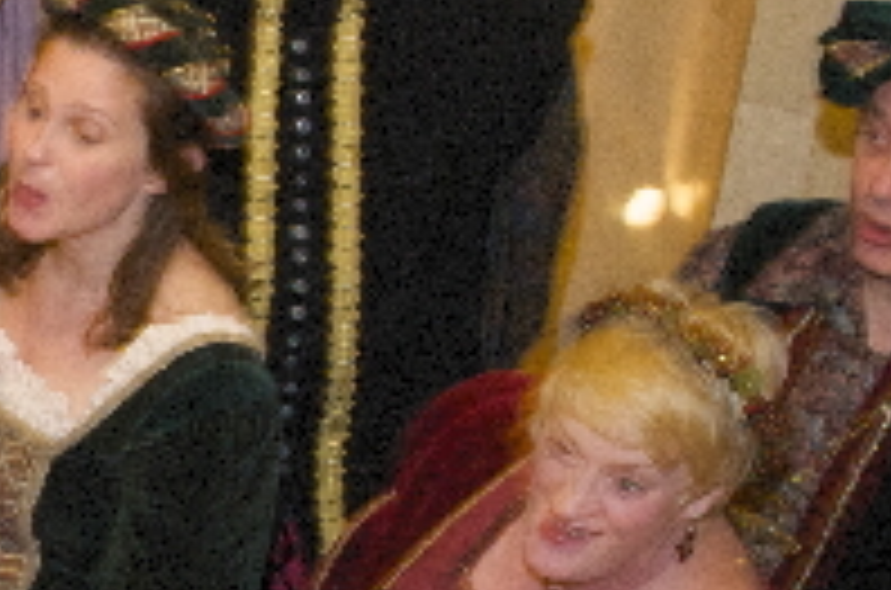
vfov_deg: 7.1
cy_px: 477
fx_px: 4716
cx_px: -801
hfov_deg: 10.1
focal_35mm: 191
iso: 1250
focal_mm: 28
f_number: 8
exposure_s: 1/15
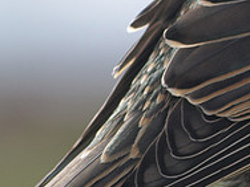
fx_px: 10681
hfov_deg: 1.3
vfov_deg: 1.0
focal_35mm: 1479
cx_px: 350
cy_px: 7
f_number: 6.6
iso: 400
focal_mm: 239
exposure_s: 1/500
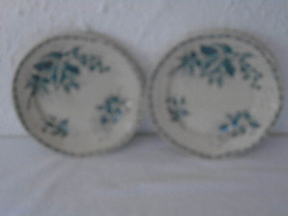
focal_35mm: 49
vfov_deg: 29.7
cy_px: 108
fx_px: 408
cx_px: 144
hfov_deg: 38.9
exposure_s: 1/100
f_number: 4.5
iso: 800
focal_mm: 8.7
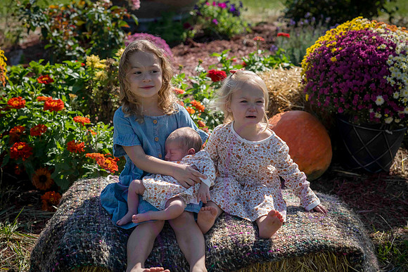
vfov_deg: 16.1
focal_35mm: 85
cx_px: 204
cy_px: 136
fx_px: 964
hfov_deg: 23.9
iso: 400
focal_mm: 85
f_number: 5.6
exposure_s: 1/1250
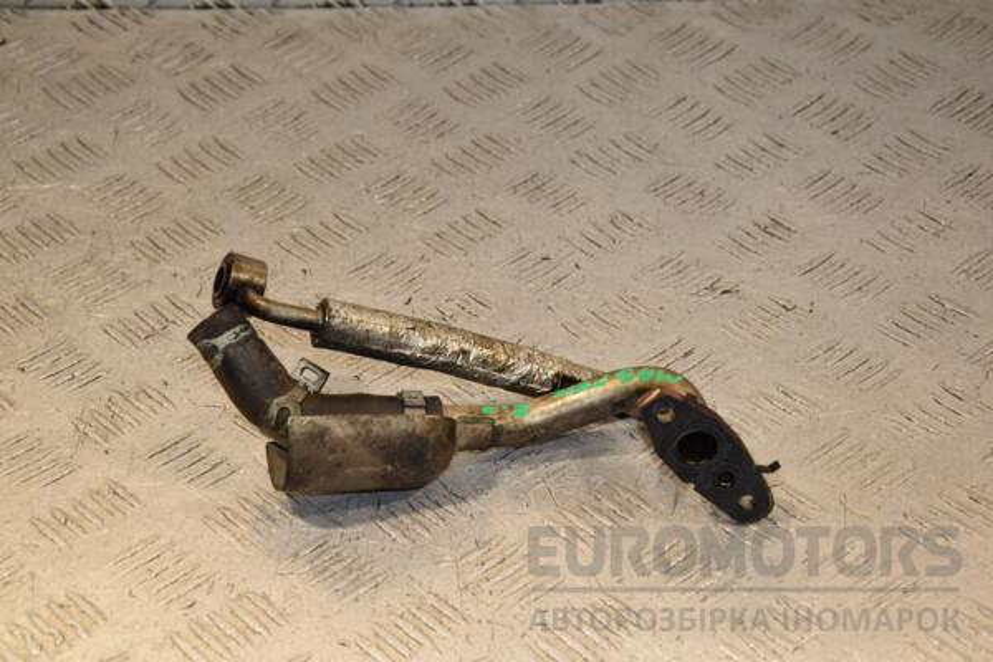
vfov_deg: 15.7
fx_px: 2400
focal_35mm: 87
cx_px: 496
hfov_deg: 23.4
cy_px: 331
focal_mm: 58
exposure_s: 1/200
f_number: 7.1
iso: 800
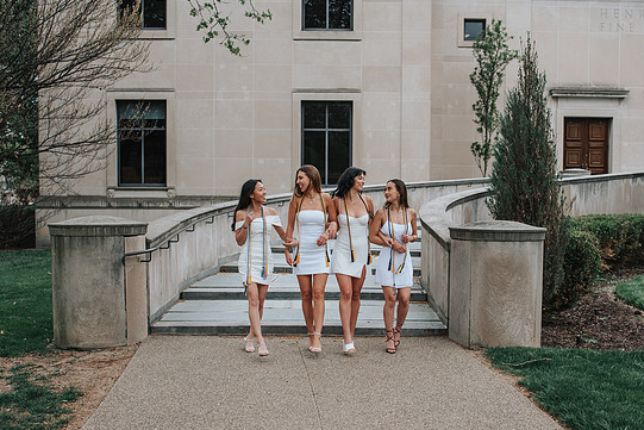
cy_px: 251
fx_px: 805
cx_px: 346
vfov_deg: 29.8
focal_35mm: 45
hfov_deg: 43.6
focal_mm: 35
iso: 125
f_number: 3.5
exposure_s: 1/500
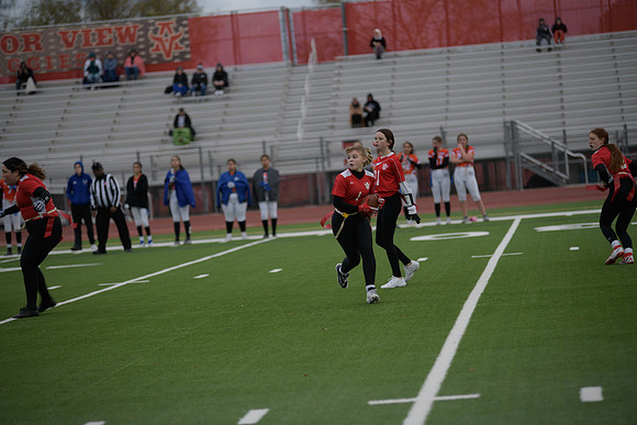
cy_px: 212
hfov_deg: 14.7
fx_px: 2478
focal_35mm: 140
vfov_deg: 9.8
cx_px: 318
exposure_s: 1/200
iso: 180
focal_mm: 140
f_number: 2.8
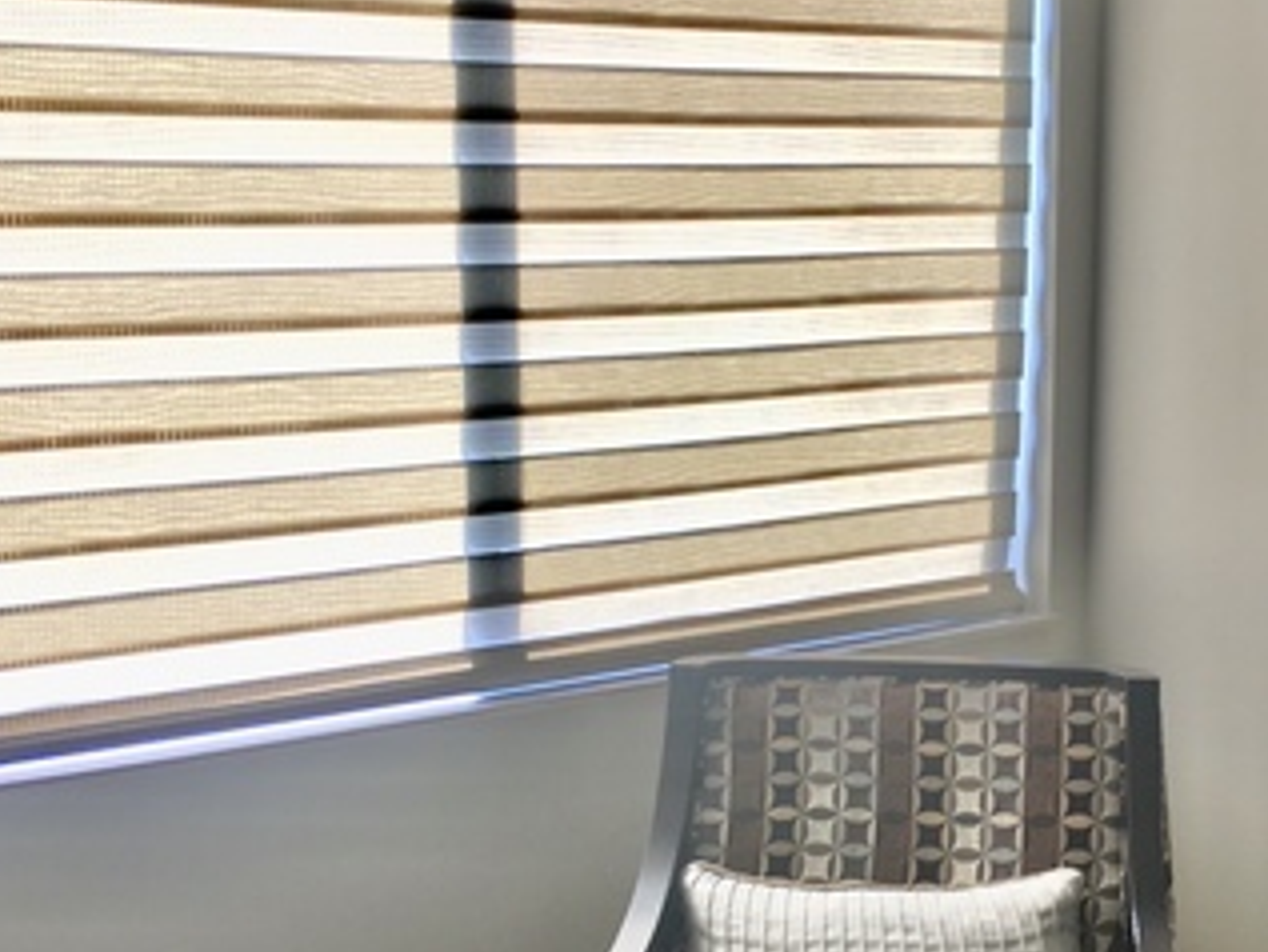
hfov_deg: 31.3
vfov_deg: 24.0
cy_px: 584
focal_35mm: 61
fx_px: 2235
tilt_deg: -12.5
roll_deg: -1.3
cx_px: 882
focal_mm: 4.15
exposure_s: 1/30
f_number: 2.2
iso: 32
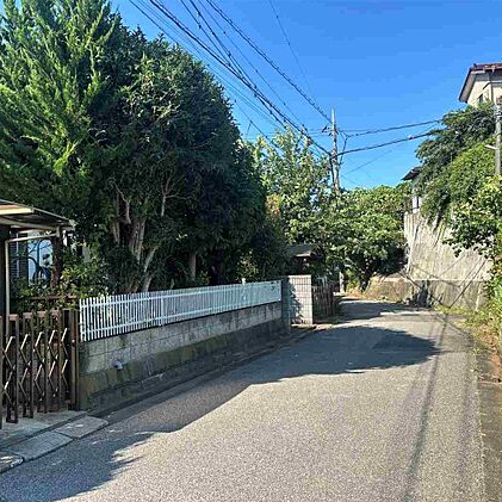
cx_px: 265
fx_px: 509
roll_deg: +1.3
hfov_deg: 52.5
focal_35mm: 31
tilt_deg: +2.2
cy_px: 253
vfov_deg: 52.5
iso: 50
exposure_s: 1/1220
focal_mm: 5.96
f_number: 1.6
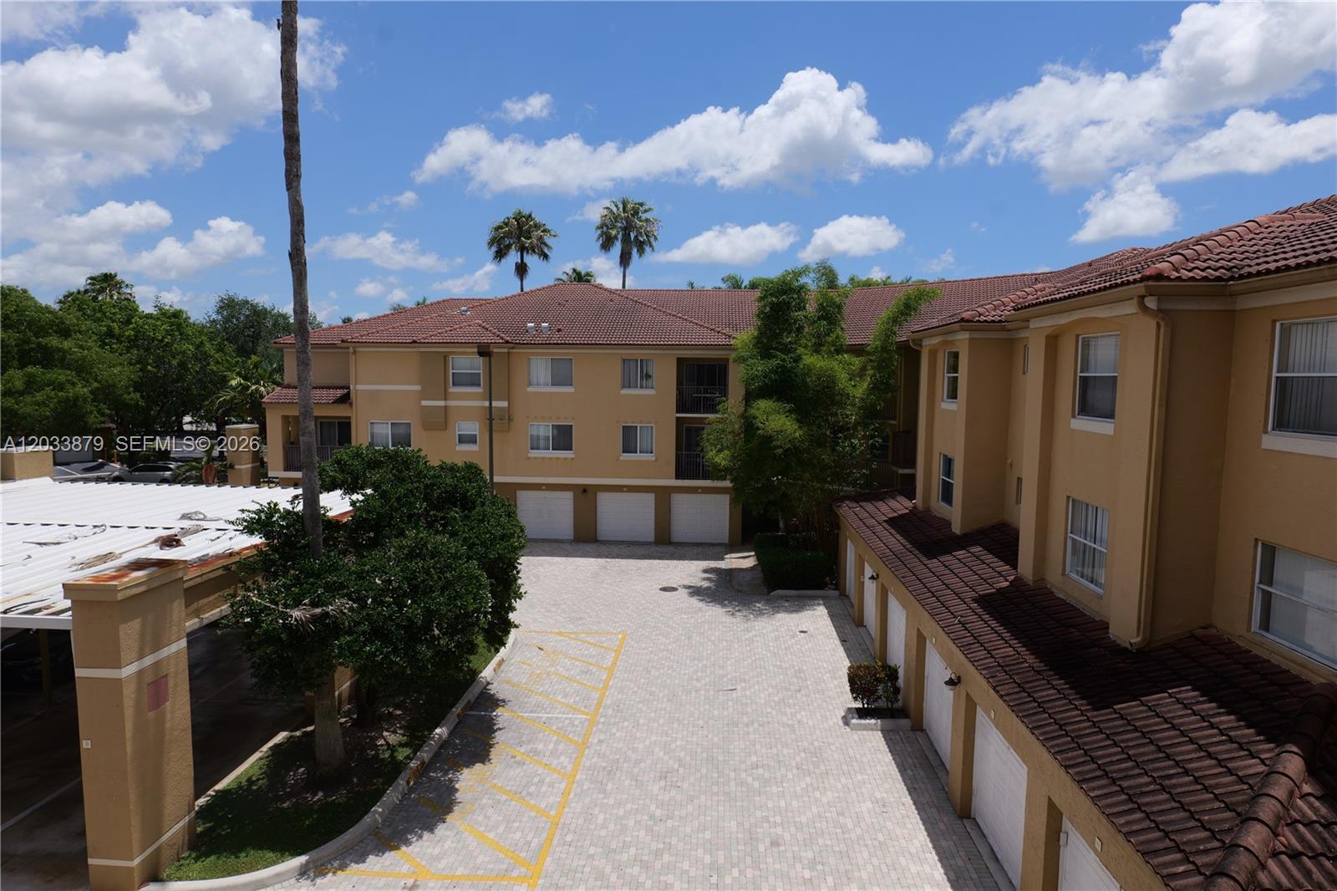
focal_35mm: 20
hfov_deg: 84.0
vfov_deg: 61.9
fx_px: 743
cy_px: 446
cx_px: 668
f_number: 11
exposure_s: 1/200
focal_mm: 20
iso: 100
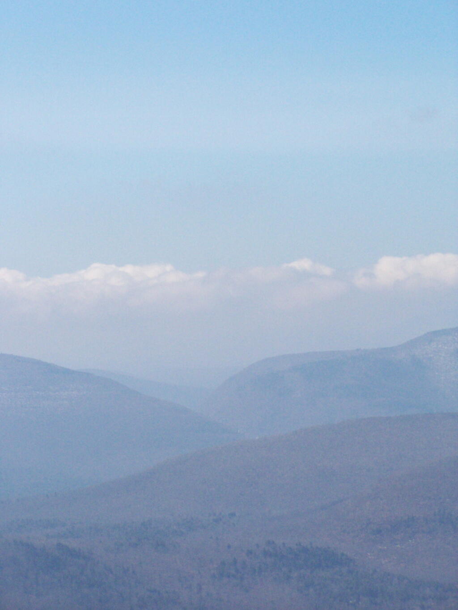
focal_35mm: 189
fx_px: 3334
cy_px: 305
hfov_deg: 7.9
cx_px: 229
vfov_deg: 10.5
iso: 400
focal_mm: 31.3
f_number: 4.5
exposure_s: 1/1000
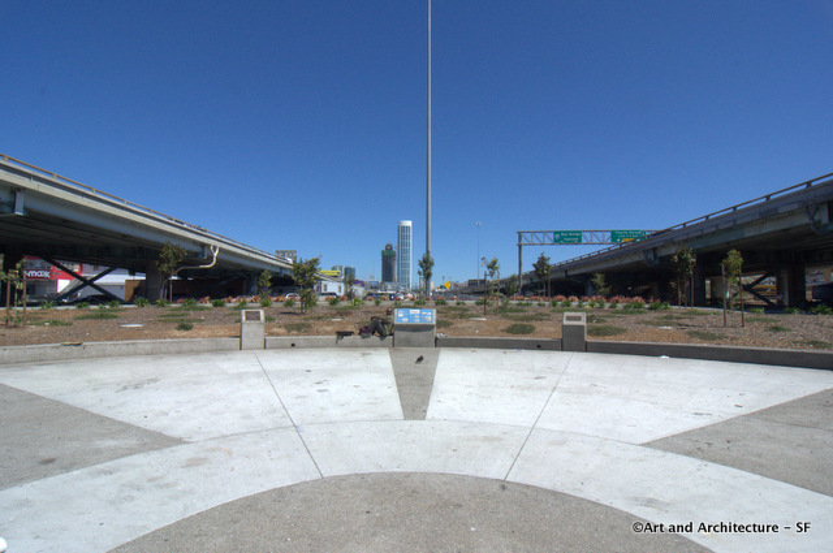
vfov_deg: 67.2
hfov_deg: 90.1
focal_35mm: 18
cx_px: 416
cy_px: 276
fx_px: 416
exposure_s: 1/800
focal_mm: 12
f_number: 14
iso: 800
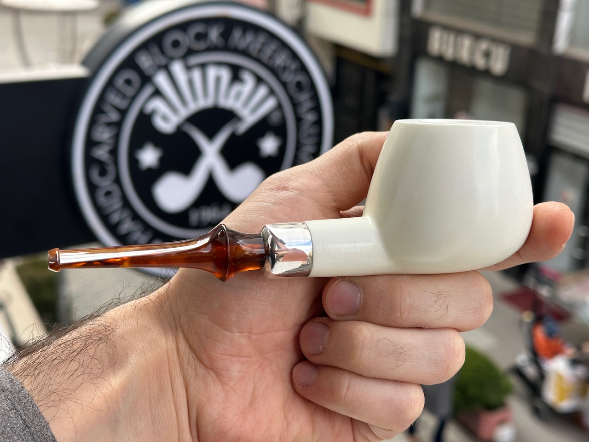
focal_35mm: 48
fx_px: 817
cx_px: 294
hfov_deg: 39.7
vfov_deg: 30.3
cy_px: 221
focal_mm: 6.86
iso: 64
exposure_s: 1/519
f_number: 1.78
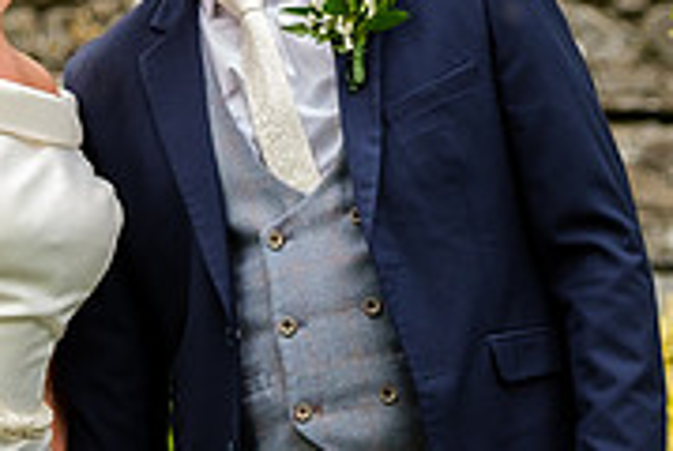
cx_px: -37
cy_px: -96
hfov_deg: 3.8
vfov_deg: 2.6
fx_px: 10112
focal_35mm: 540
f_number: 2.8
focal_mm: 71.5
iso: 200
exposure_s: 1/320
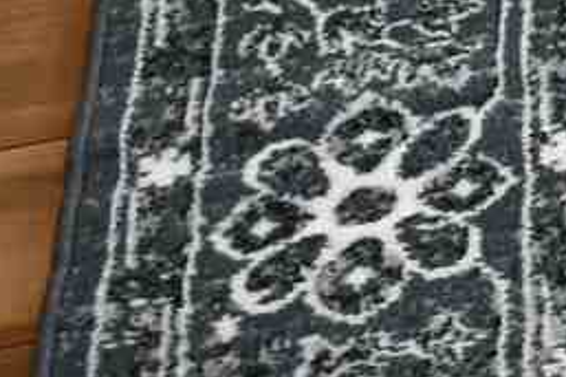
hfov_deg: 9.5
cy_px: -278
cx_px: 1645
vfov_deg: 7.6
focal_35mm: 175
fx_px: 2750
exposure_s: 1/160
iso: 800
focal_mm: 20
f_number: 3.5
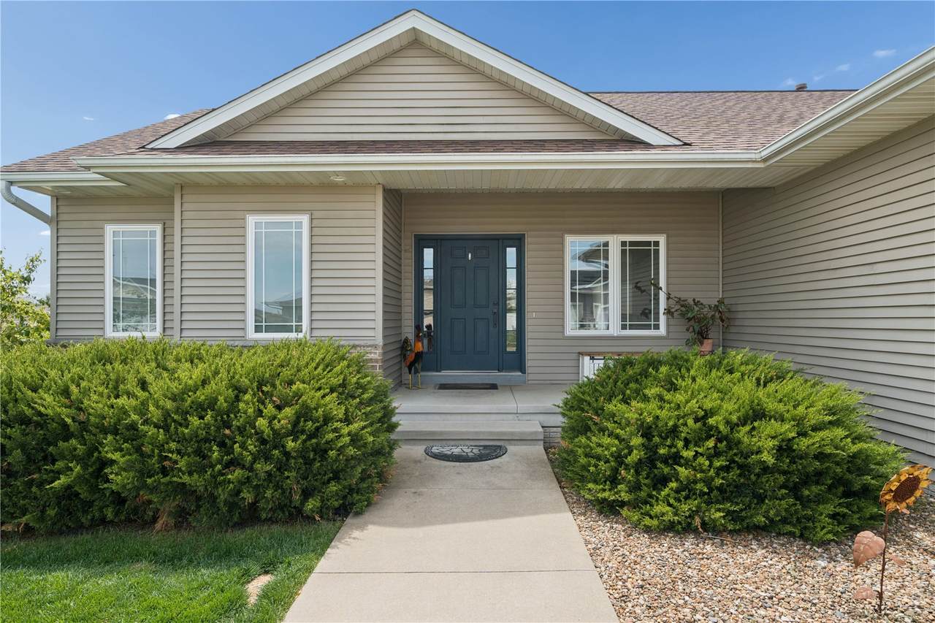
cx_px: 468
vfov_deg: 59.5
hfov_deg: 81.2
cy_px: 312
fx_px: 545
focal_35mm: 21
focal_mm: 21
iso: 400
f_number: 10
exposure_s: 1/250
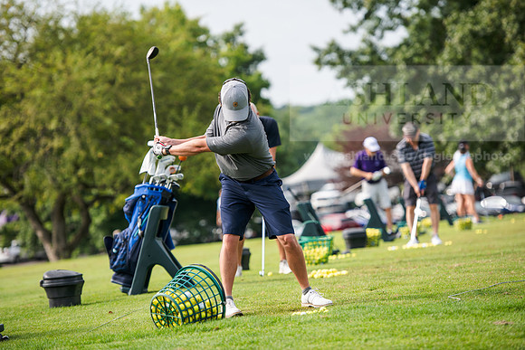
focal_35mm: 145
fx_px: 2115
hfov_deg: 14.2
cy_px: 175
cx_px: 262
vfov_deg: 9.5
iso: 80
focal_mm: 145
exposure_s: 1/640
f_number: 3.2
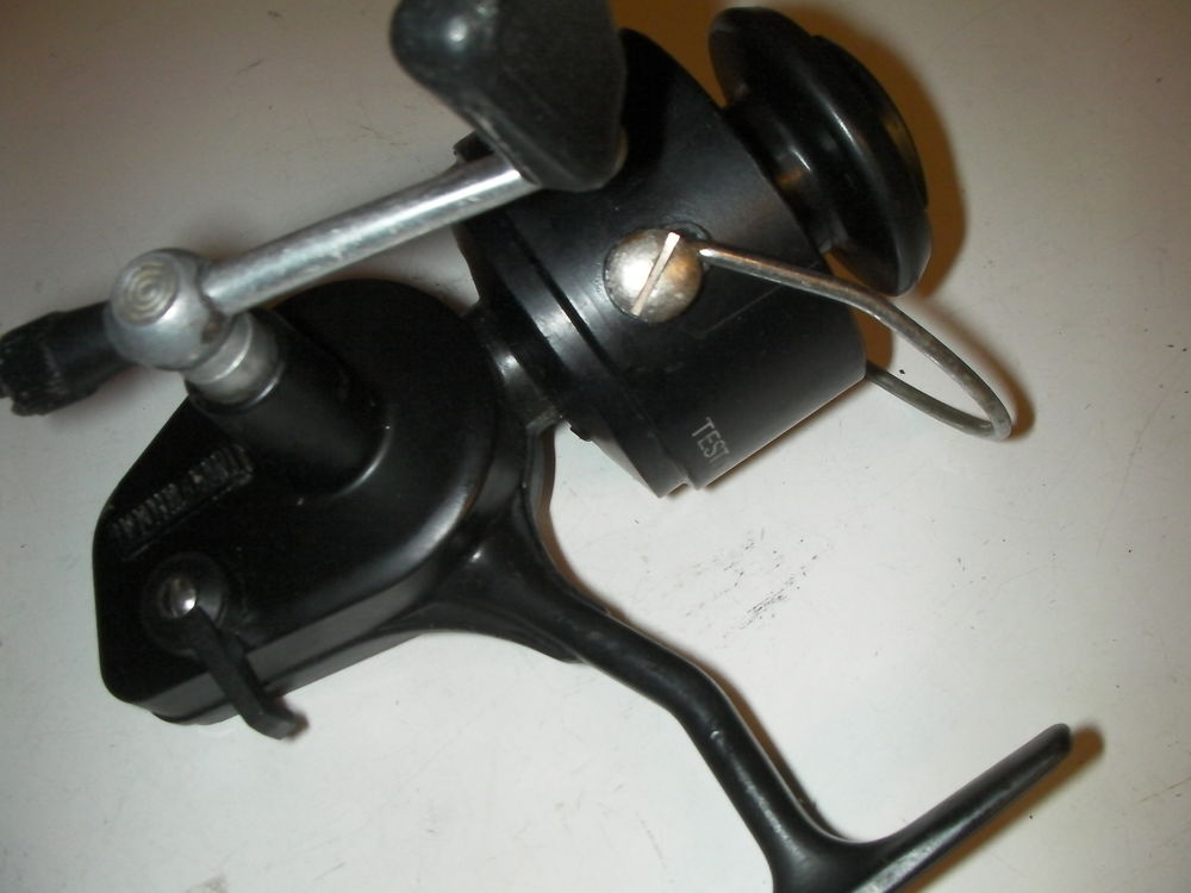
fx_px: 1307
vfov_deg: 37.7
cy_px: 446
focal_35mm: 38
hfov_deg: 49.0
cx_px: 596
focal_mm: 6.3
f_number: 5.6
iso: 200
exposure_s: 1/30
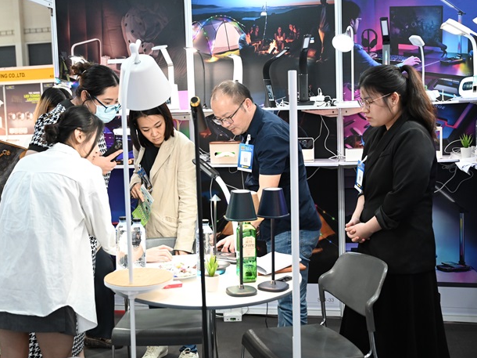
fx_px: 592
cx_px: 221
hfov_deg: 43.8
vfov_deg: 33.6
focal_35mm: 43
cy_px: 179
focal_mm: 39
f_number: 4
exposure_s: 1/250
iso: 3200
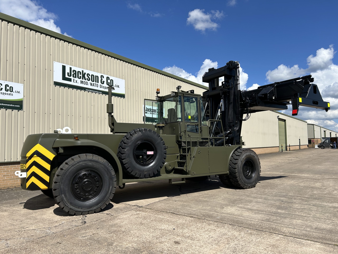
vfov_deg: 53.1
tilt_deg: +6.8
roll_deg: +2.1
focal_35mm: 26
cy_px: 127
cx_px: 169
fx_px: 254
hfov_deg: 67.3
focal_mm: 5.7
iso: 50
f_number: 1.5
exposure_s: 1/5319
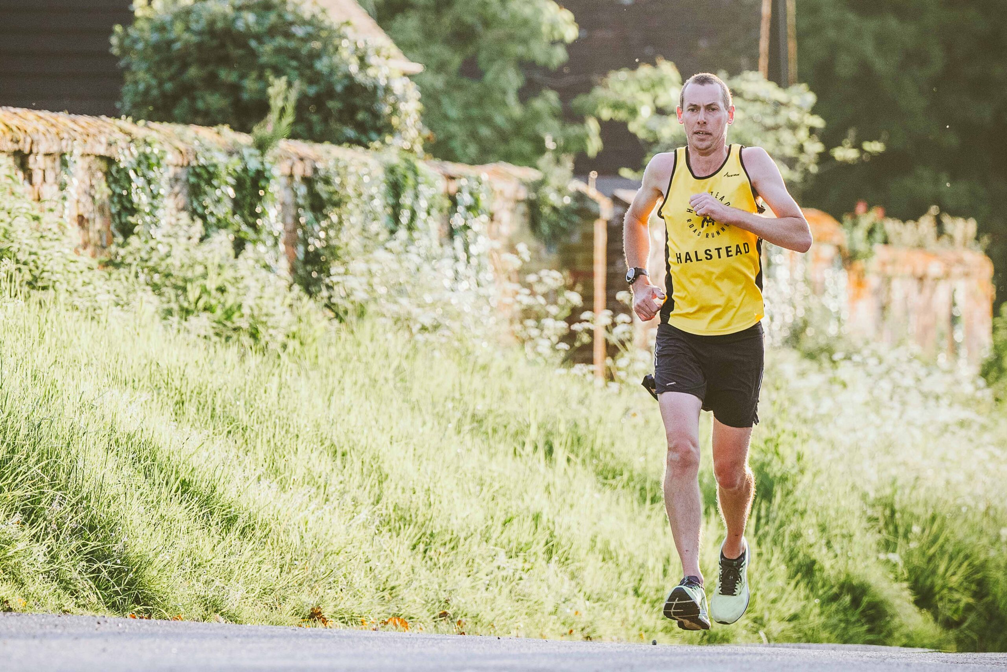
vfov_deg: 4.6
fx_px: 8392
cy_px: 336
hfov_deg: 6.9
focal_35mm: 300
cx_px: 504
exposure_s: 1/1250
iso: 500
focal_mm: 200
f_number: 3.5
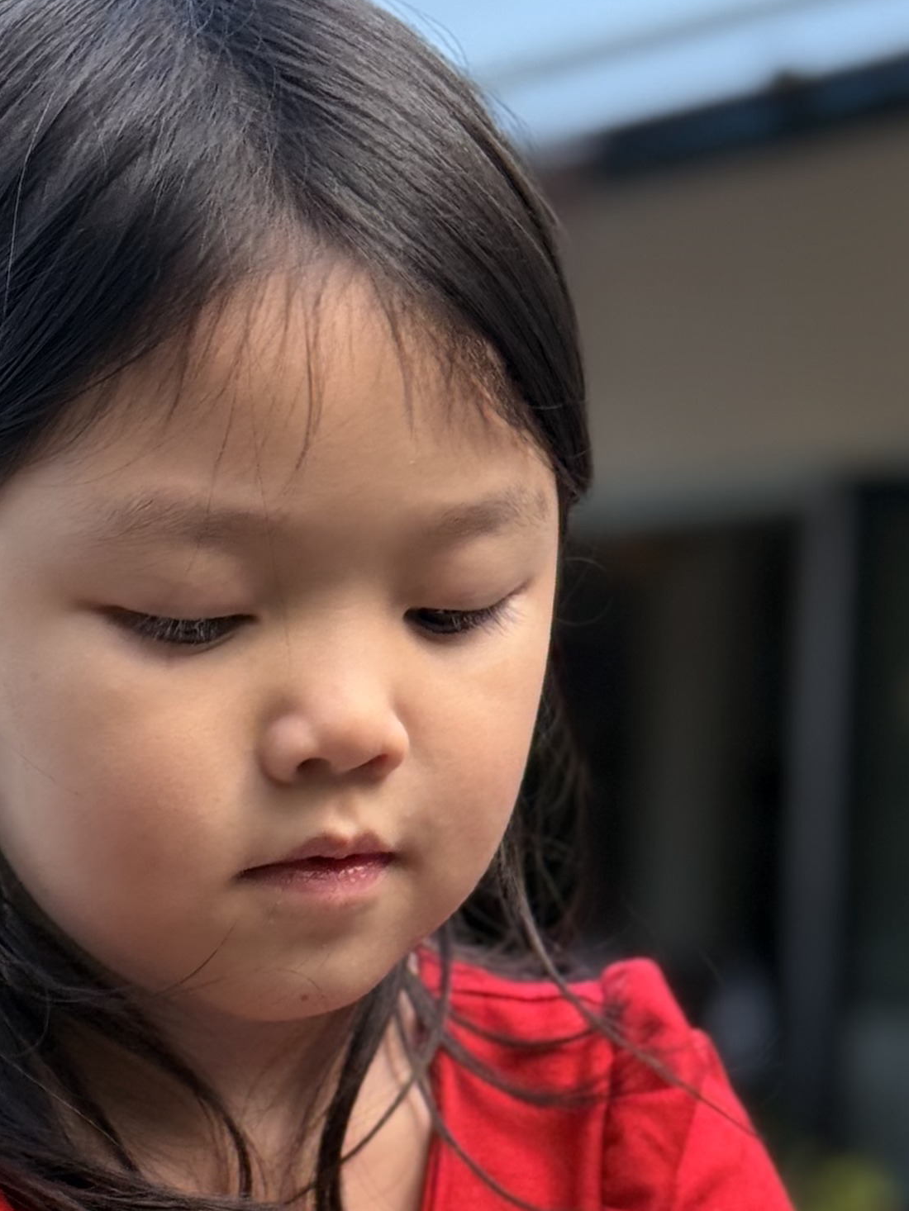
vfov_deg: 14.4
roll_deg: -1.0
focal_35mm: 132
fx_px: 4620
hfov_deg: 11.1
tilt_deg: -7.0
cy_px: 1515
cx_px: 18
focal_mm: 6.76
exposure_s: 1/202
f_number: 1.78
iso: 80
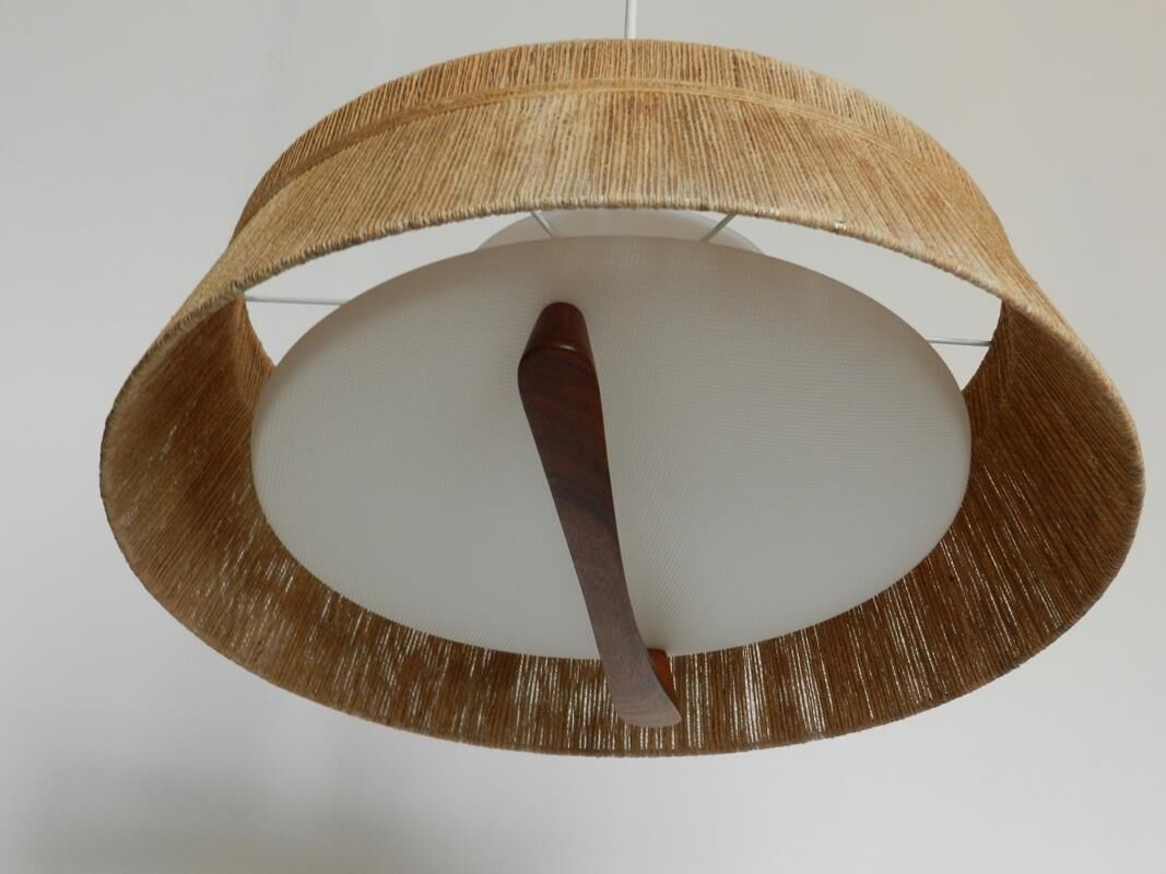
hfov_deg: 32.2
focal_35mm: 60
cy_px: 437
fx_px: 2021
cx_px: 583
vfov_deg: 24.4
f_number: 4.6
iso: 400
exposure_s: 1/15
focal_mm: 10.7
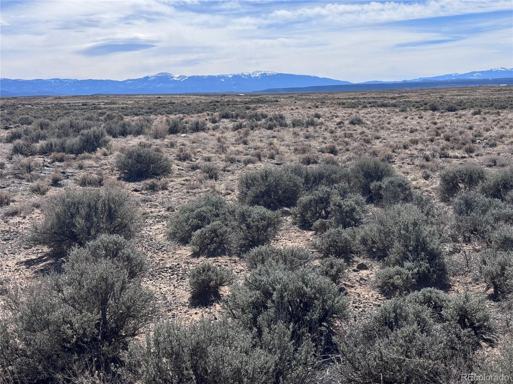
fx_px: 711
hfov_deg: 39.7
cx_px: 256
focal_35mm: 48
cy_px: 192
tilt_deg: -8.3
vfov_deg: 30.3
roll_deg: +1.5
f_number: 1.78
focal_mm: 6.76
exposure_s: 1/5848
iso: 64
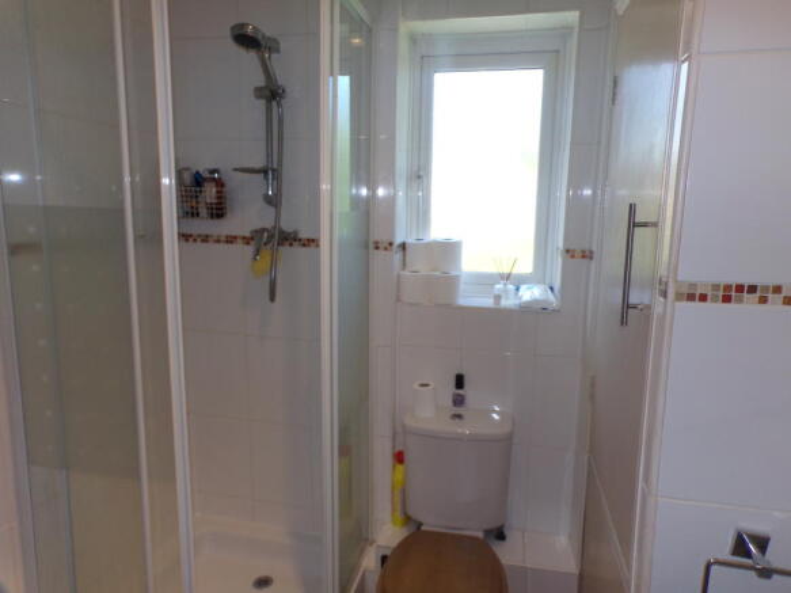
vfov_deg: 56.8
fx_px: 548
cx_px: 396
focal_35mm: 24
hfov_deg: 71.6
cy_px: 296
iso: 80
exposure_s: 1/38
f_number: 4.3
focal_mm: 4.3
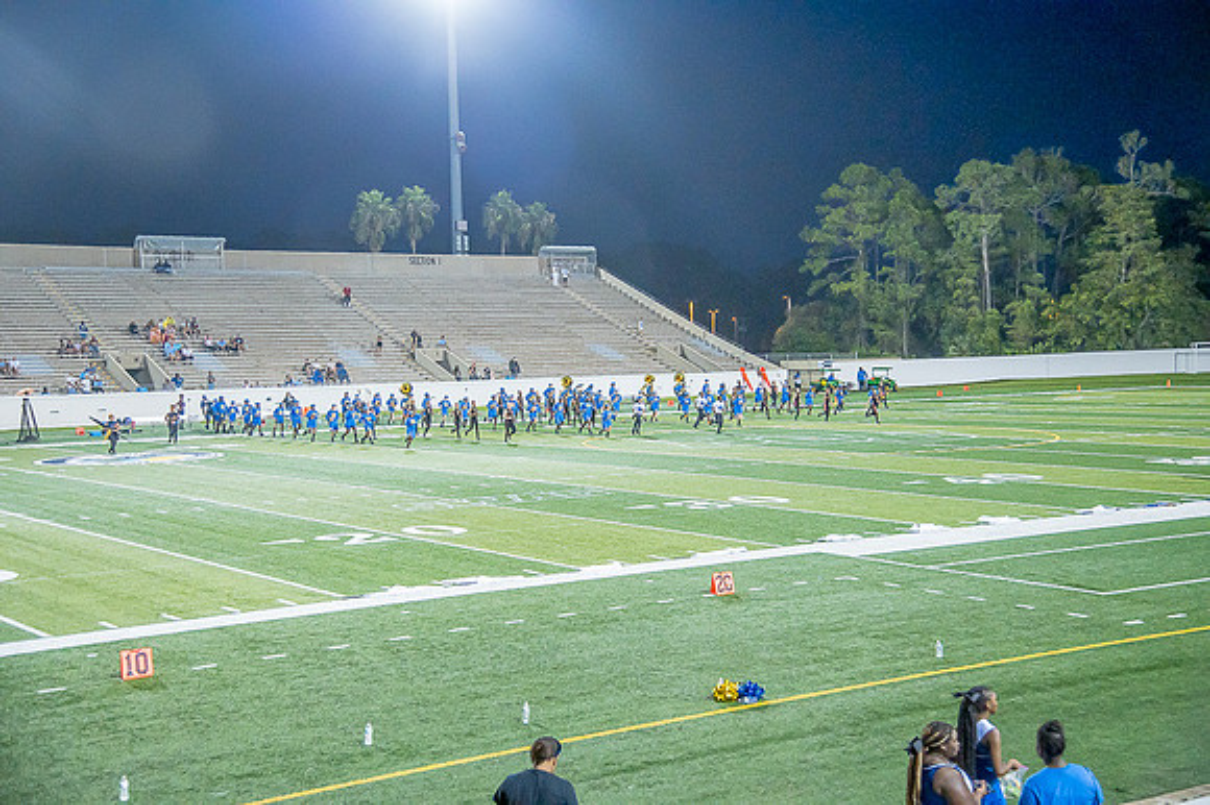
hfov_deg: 41.1
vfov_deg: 28.0
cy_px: 402
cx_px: 605
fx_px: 1612
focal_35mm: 48
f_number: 4
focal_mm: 48
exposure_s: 1/200
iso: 2000
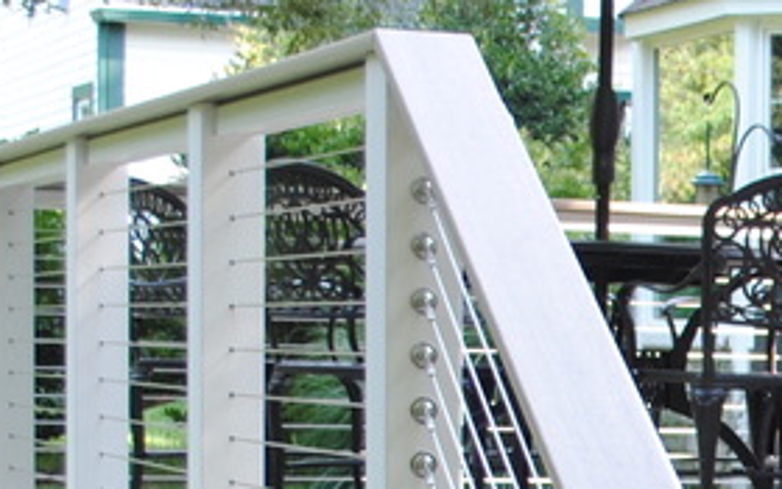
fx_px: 3282
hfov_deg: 12.7
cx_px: 1272
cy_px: 694
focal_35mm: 154
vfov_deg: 8.4
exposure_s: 1/80
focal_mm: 26
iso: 200
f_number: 4.2
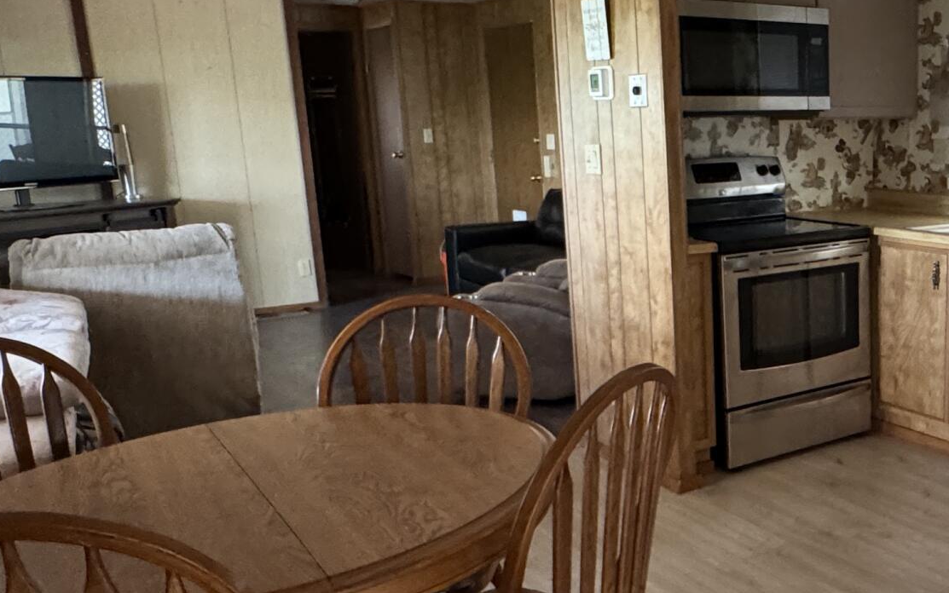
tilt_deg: -12.4
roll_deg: +0.7
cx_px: 823
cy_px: 340
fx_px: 1035
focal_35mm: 40
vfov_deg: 32.0
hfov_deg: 45.4
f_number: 2.2
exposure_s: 1/60
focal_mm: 2.22
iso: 640
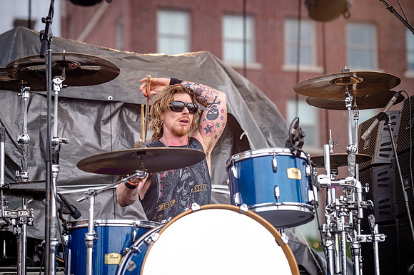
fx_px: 1287
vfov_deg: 12.2
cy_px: 138
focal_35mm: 112
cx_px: 207
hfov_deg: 18.3
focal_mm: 112
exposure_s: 1/640
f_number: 4
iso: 200
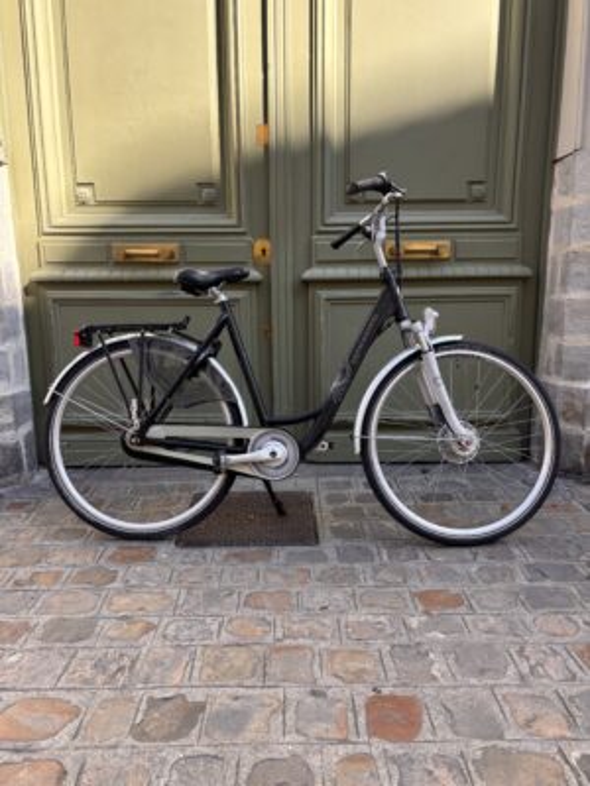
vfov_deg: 67.3
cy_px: 393
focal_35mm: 26
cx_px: 295
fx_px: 591
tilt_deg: -10.9
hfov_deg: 53.1
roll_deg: +0.0
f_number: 1.6
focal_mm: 5.96
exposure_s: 1/500
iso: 50
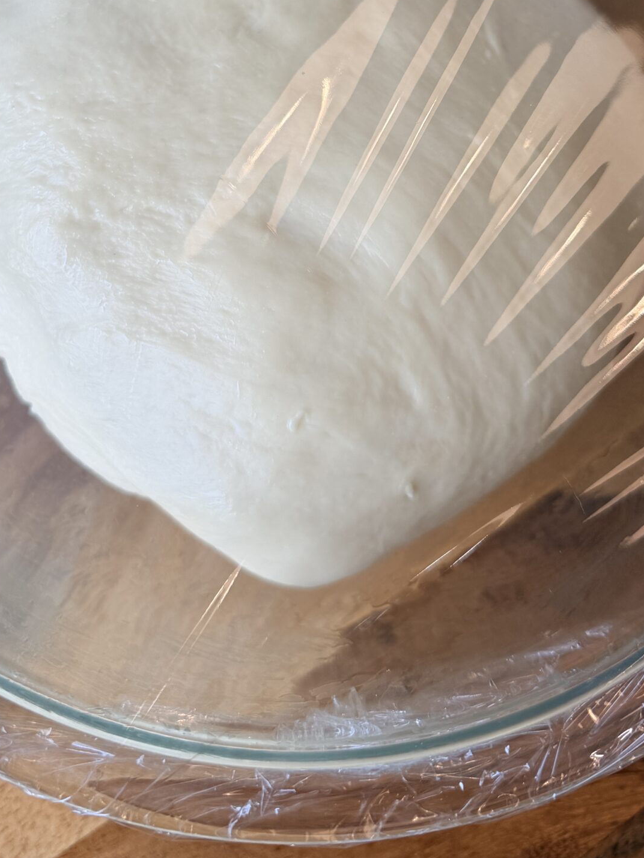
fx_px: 1066
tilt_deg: -73.0
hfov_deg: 33.6
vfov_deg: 41.5
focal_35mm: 43
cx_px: 299
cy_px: 140
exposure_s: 1/467
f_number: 1.78
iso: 80
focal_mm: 6.76
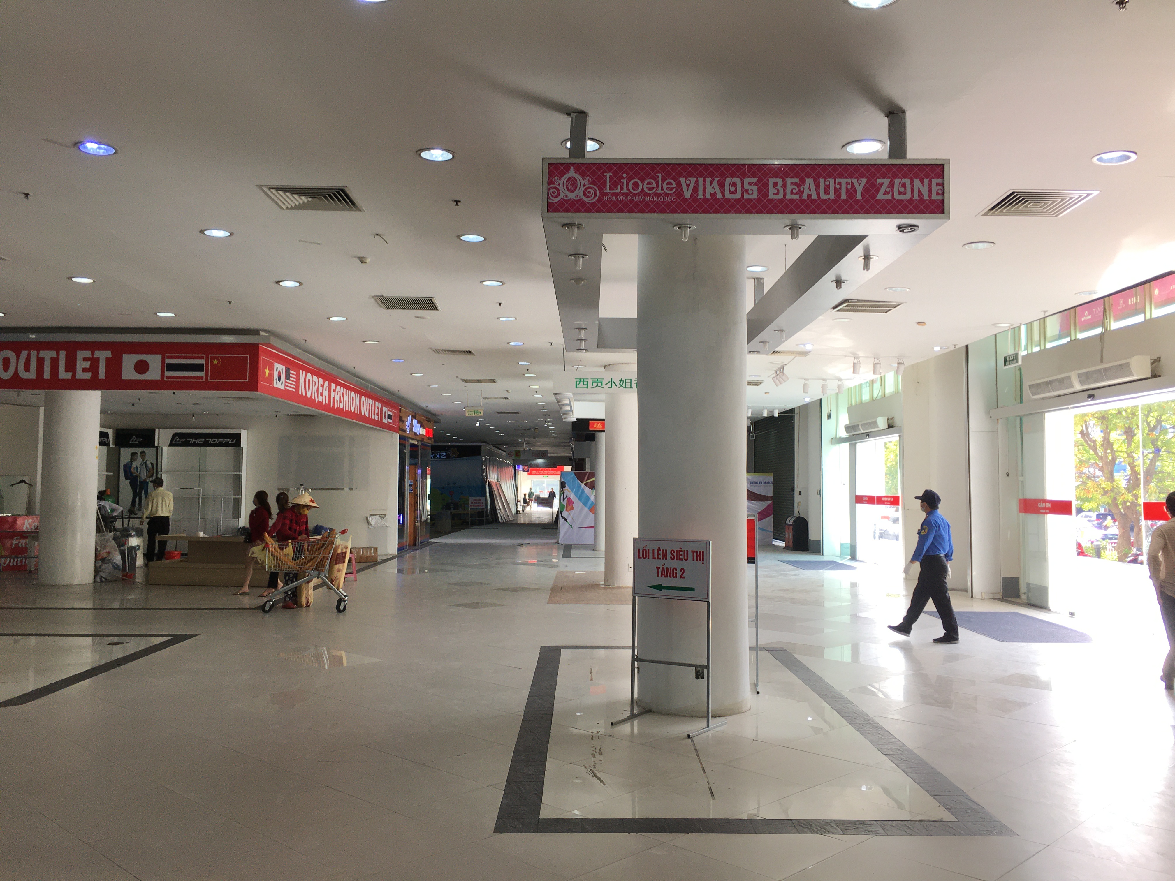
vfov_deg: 48.2
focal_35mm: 29
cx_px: 588
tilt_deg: +3.9
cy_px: 440
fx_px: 984
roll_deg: +0.6
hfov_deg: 61.7
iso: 32
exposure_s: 1/100
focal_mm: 4.15
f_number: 2.2
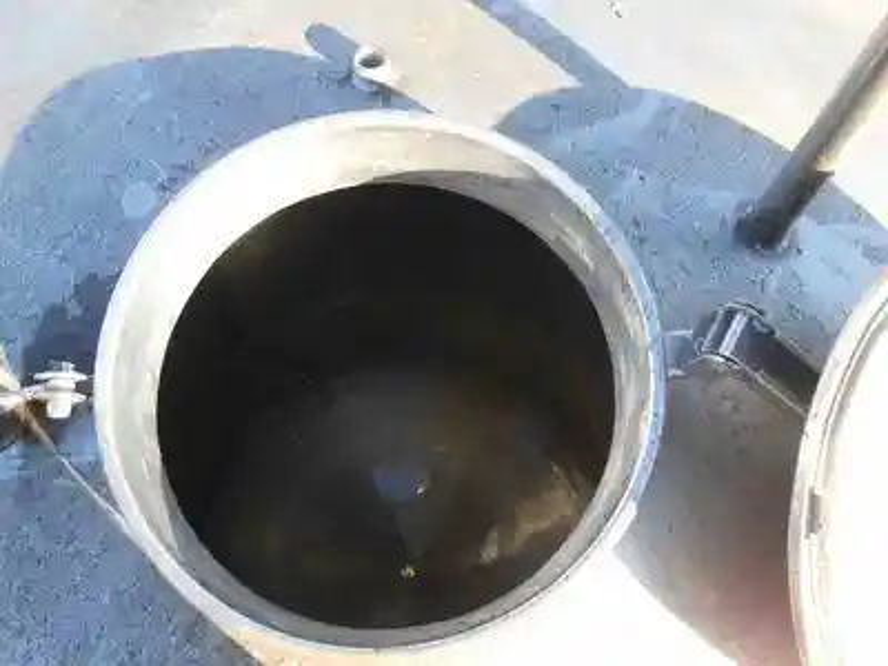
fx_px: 872
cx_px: 444
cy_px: 333
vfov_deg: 41.8
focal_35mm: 34
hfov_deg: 54.0
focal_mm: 6
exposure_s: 1/250
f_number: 3.9
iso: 250
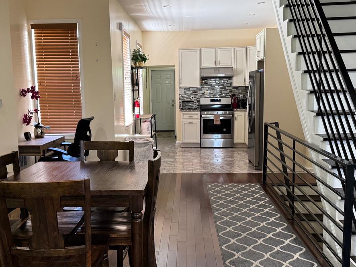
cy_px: 144
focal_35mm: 39
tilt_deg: -9.3
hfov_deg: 47.8
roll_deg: +0.8
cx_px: 167
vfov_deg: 36.8
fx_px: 401
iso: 400
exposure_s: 1/60
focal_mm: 6.76
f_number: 1.78
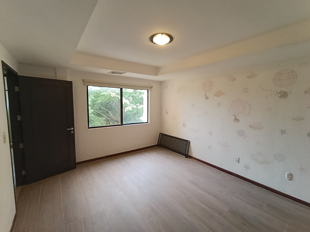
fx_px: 134
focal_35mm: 15
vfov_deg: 81.7
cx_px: 155
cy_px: 116
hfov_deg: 98.2
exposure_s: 1/50
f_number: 2.2
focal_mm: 1.65
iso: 192
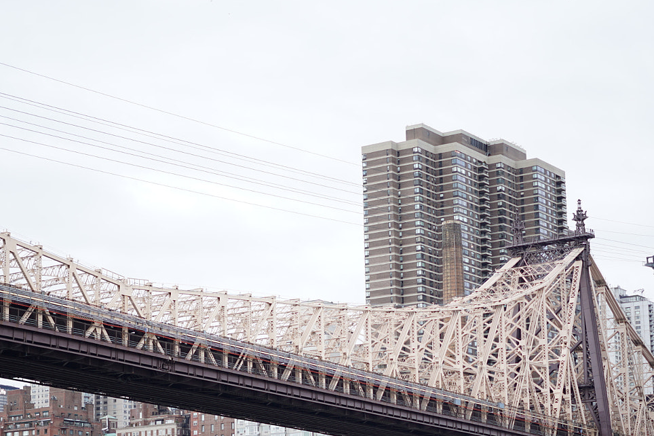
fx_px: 1507
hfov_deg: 24.5
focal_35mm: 83
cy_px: 342
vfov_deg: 16.3
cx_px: 304
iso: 100
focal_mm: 50
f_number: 1.8
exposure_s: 1/160
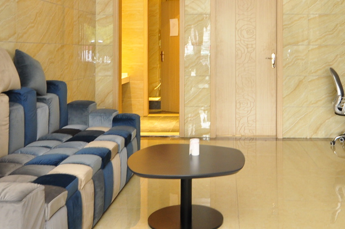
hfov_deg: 44.0
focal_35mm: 44
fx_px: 421
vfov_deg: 29.8
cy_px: 48
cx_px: 225
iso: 640
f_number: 2.8
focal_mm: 14
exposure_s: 1/20
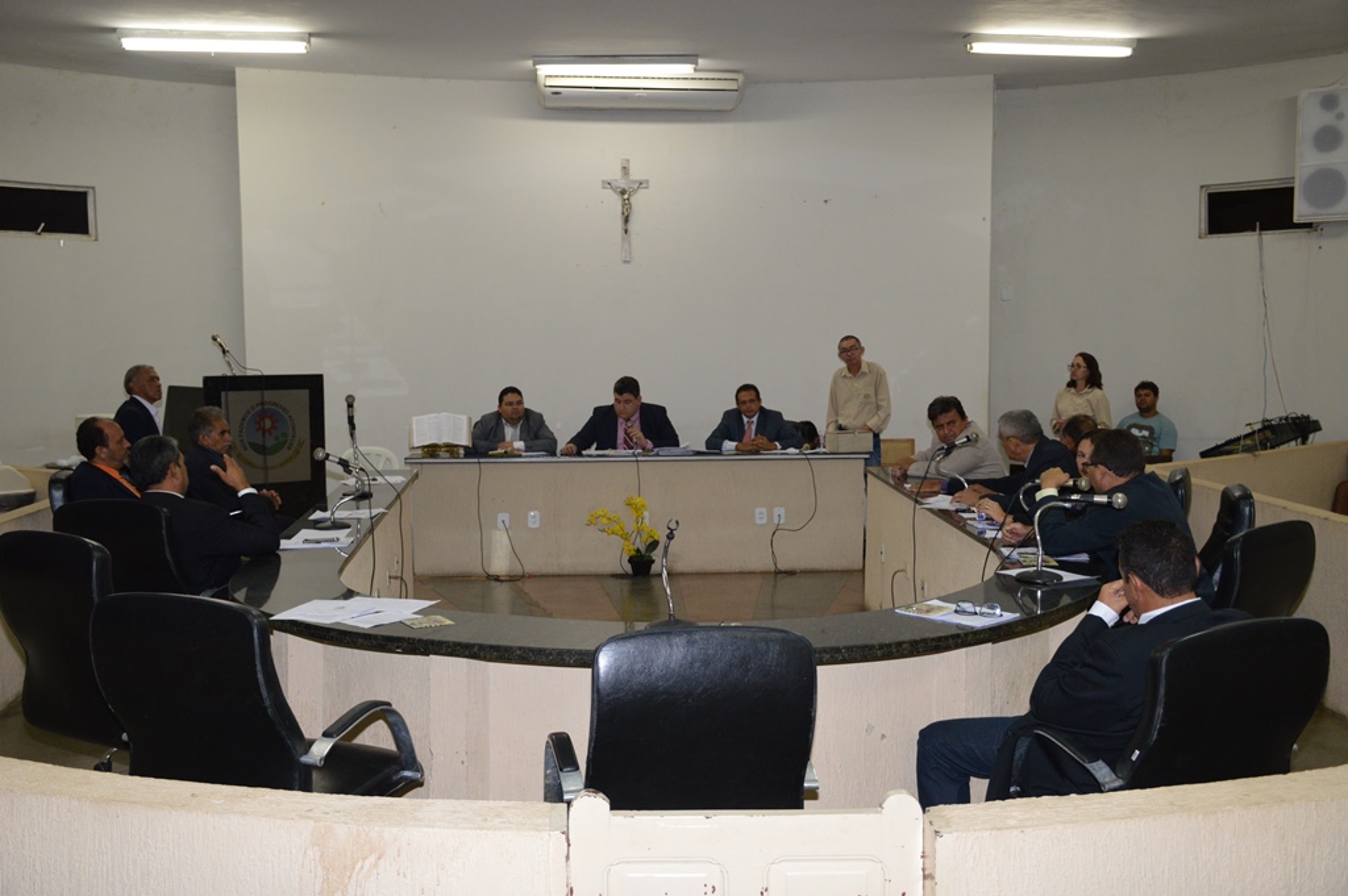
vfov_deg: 36.8
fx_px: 1347
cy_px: 448
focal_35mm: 36
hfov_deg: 53.2
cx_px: 674
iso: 800
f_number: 3.8
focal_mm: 24
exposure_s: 1/60
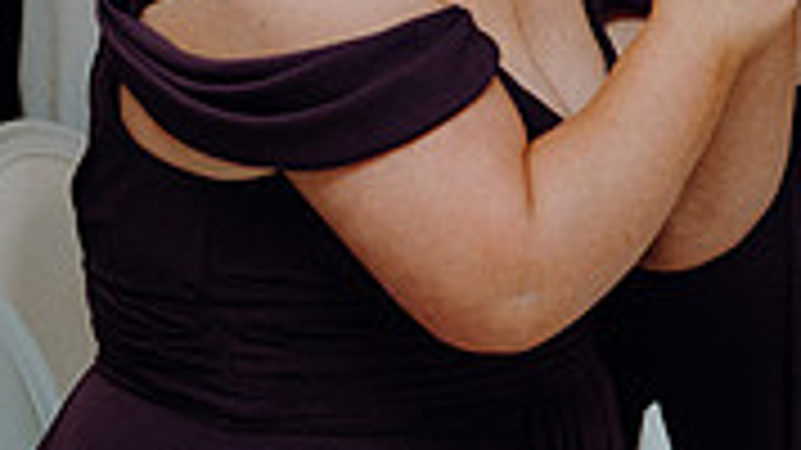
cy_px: -124
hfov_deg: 9.0
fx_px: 5075
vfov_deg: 5.1
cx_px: 706
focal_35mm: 239
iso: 2500
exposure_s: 1/160
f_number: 3.5
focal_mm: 70
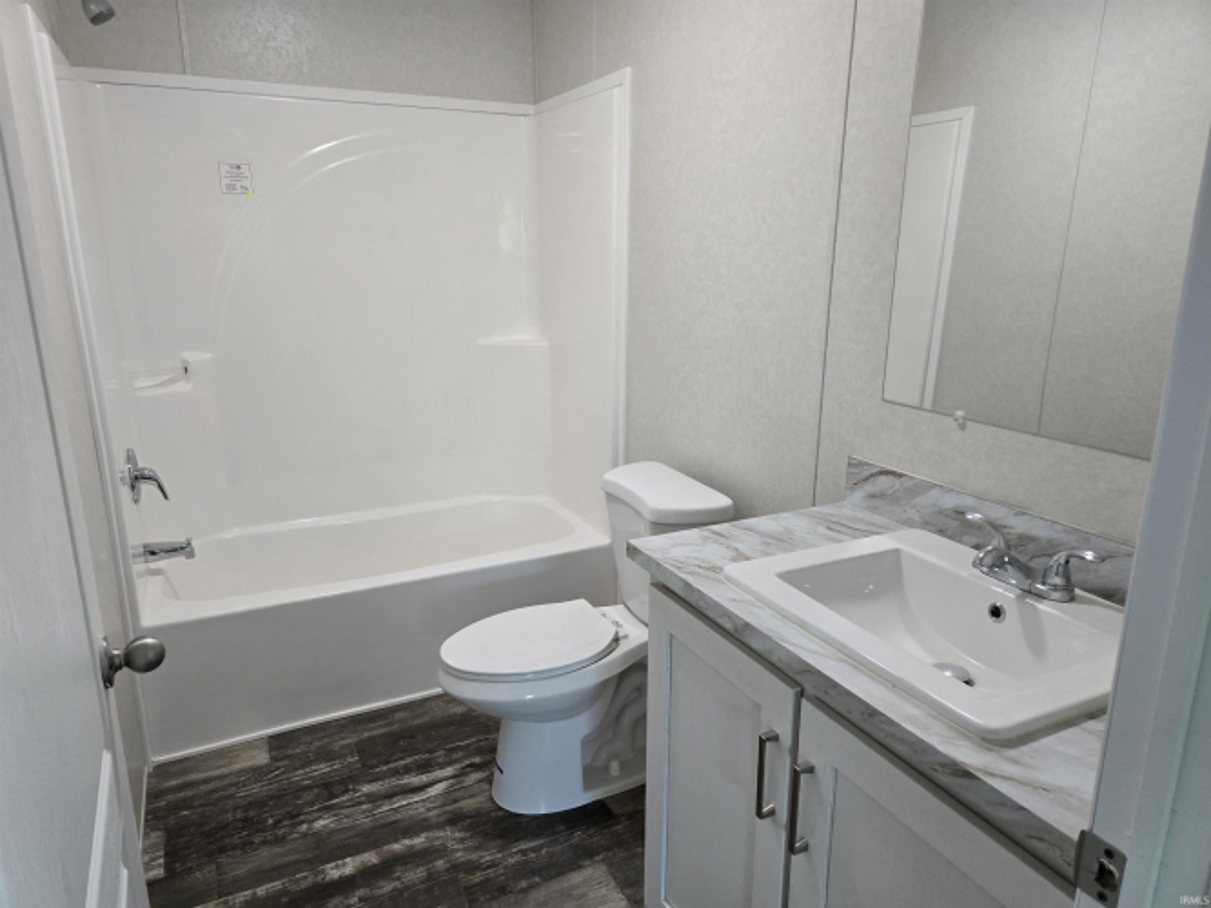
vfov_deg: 58.9
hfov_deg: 73.9
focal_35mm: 23
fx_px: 804
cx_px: 606
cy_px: 454
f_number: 1.8
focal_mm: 5.4
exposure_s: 1/120
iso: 500
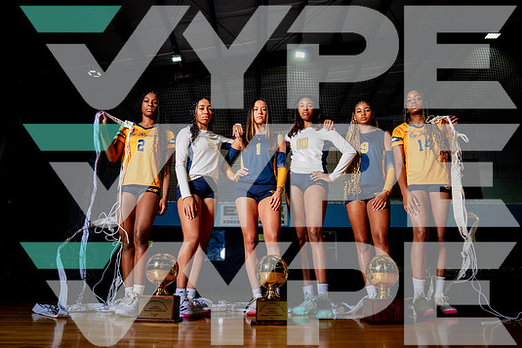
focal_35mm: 26
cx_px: 271
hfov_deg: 69.4
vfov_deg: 49.6
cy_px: 176
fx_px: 377
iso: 250
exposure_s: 1/200
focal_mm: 24
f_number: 5
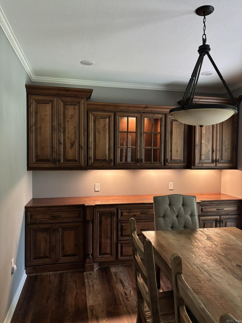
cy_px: 162
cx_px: 121
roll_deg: -2.7
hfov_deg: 53.1
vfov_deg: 67.3
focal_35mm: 26
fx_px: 242
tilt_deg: -1.5
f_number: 1.6
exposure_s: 1/40
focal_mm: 5.96
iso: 640
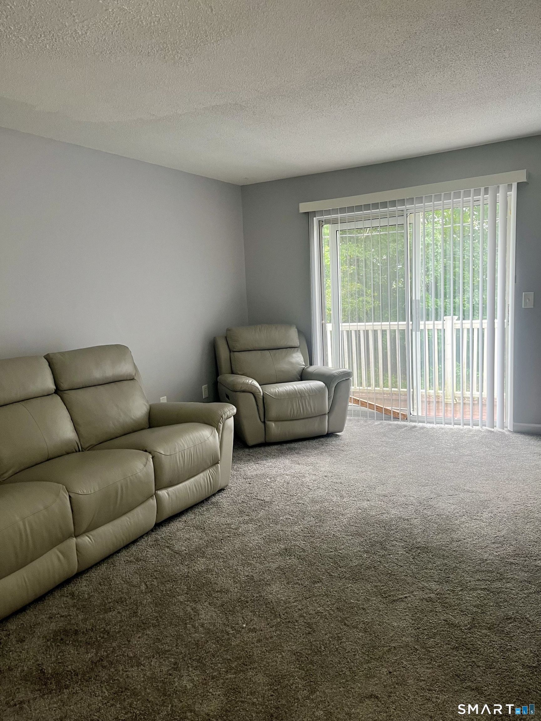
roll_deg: +4.1
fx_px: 542
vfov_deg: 67.3
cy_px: 360
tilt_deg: -7.1
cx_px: 270
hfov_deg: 53.1
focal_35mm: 26
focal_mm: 5.1
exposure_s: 1/60
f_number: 1.6
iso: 125
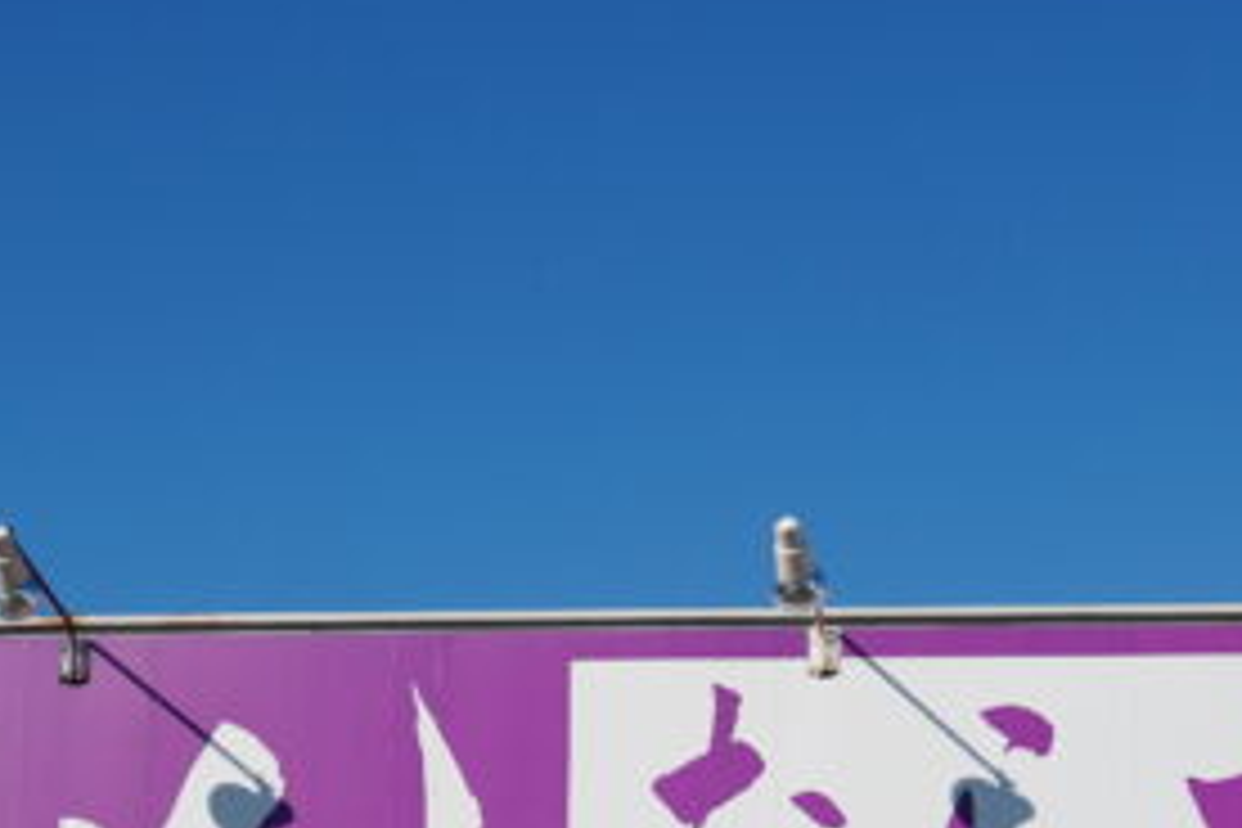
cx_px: 634
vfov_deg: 14.7
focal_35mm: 91
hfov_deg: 22.4
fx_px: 3137
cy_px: 904
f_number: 4
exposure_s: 1/2500
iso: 100
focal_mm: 21.8
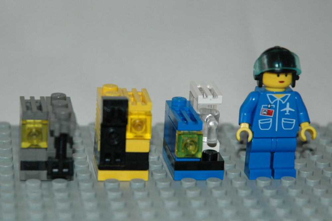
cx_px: 166
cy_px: 110
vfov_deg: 13.0
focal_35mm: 105
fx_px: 968
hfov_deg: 19.5
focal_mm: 70
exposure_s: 1/60
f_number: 4.5
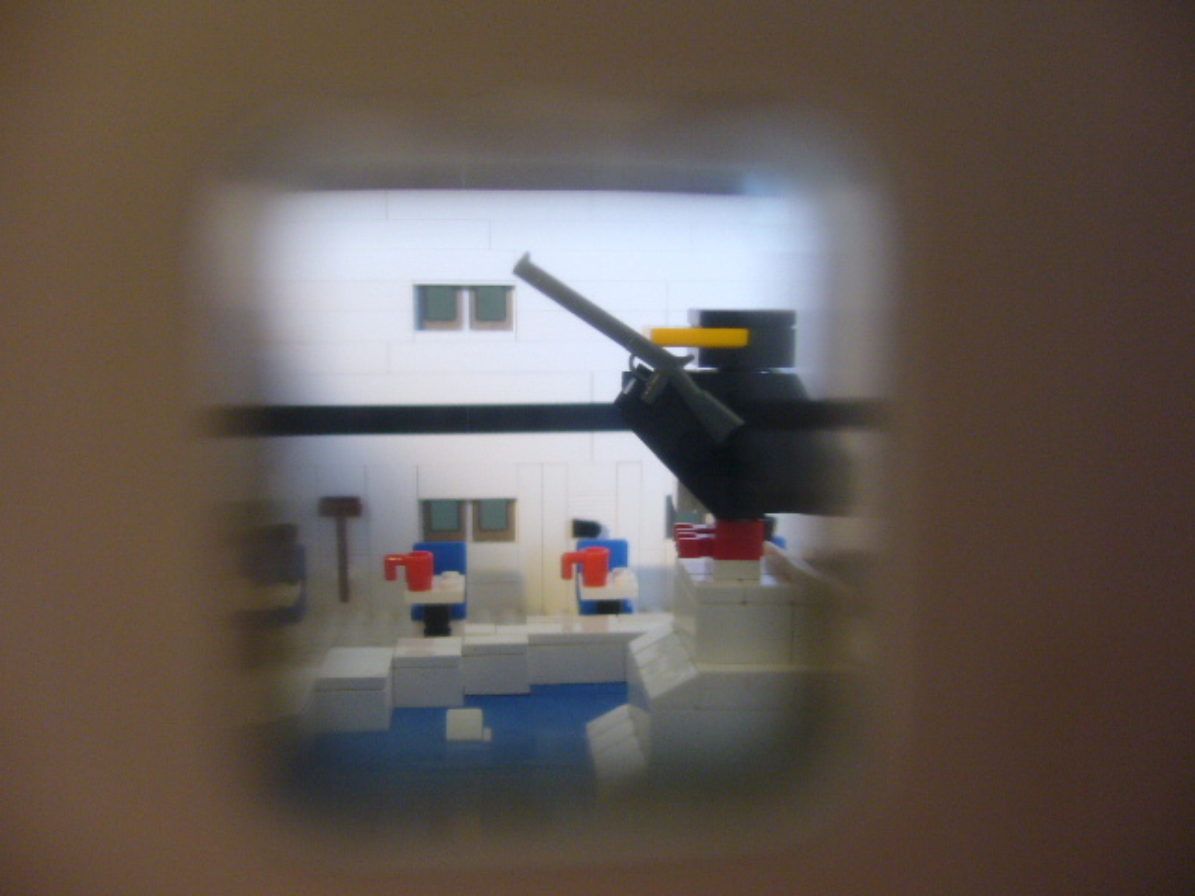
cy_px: 448
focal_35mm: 35
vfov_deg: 40.7
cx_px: 598
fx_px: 1208
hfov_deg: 52.6
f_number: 2.8
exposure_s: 1/15
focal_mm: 5.8
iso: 125
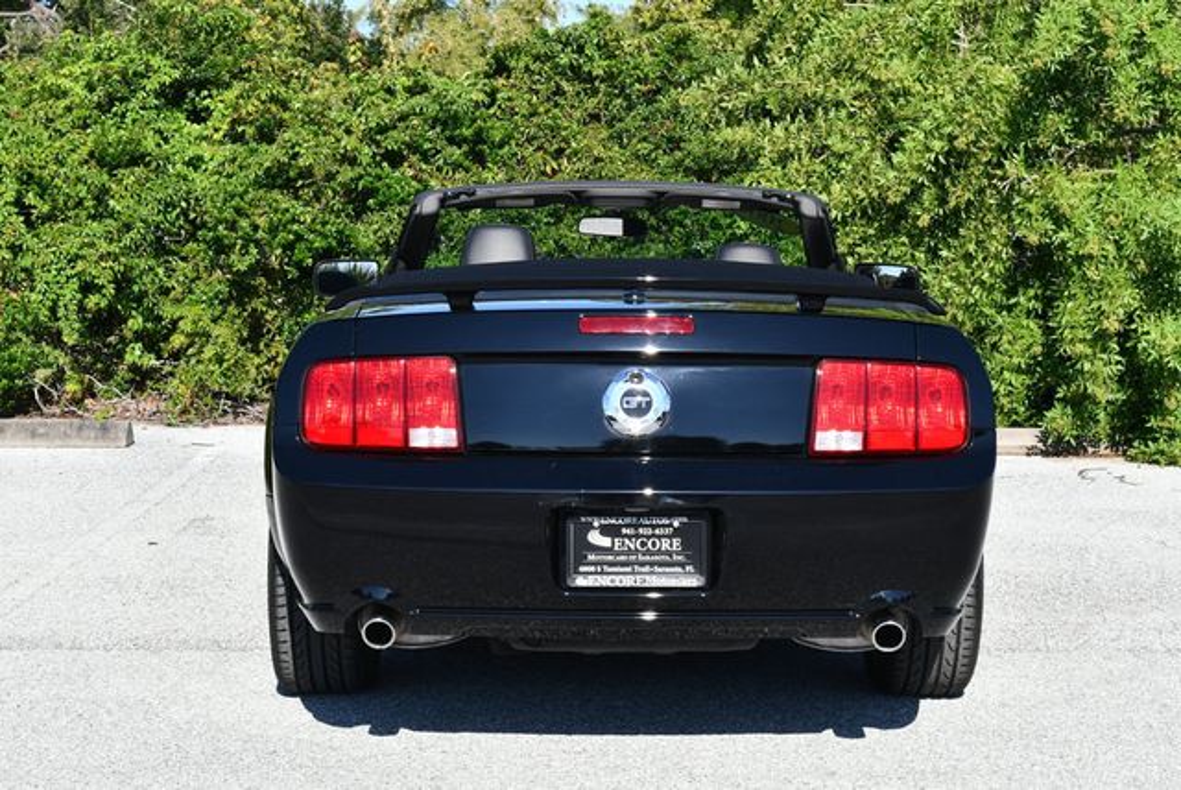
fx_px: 2298
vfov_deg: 19.5
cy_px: 395
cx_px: 590
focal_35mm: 70
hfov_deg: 28.8
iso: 160
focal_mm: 35
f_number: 8
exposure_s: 1/250
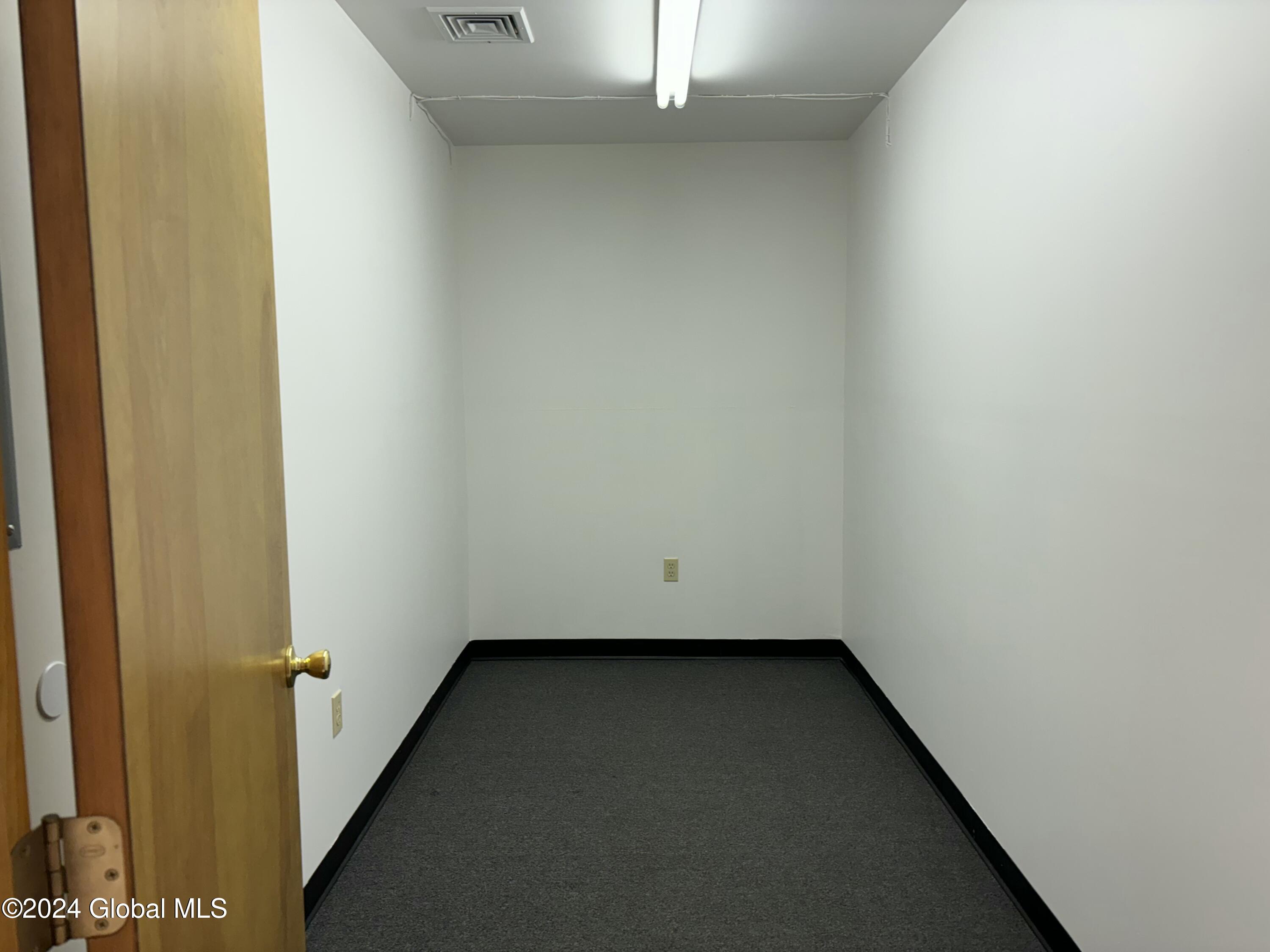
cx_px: 635
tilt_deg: -6.5
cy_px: 476
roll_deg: +0.4
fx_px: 954
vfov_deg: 53.1
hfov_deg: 67.3
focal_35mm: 26
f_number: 1.6
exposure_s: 1/120
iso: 64
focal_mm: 5.96
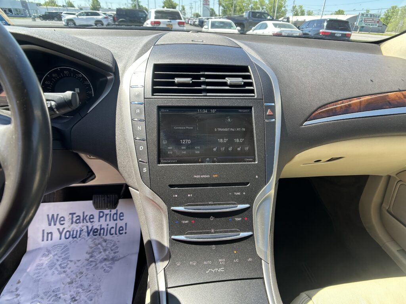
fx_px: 305
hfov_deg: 67.3
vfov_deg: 53.1
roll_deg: -2.5
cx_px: 203
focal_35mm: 26
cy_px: 152
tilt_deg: -29.3
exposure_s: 1/448
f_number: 1.5
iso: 50
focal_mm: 5.7
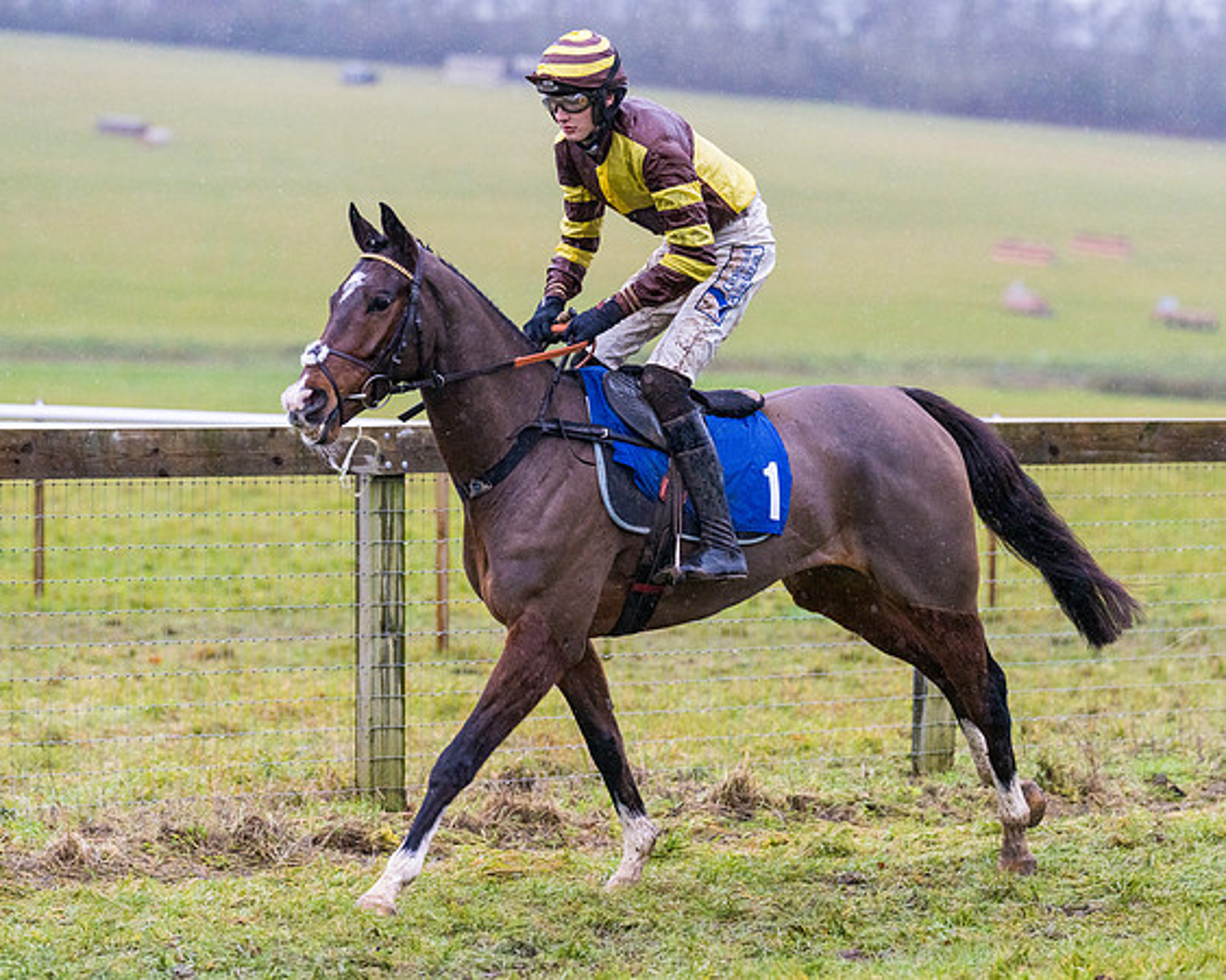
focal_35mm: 178
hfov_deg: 10.8
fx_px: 6455
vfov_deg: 8.7
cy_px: 526
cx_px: 757
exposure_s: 1/1600
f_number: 2.8
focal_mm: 135
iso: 2500
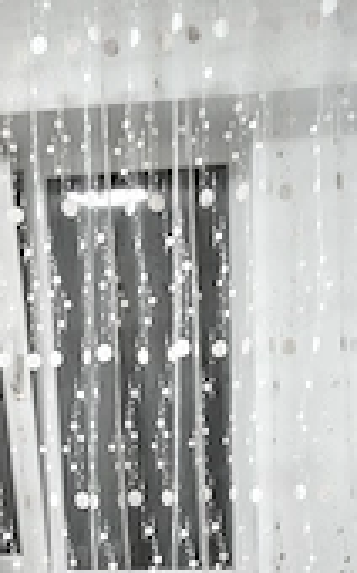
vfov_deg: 30.4
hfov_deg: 21.6
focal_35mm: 60
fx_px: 936
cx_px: 168
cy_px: 634
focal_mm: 5.25
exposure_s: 1/33.3
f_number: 1.75
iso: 878
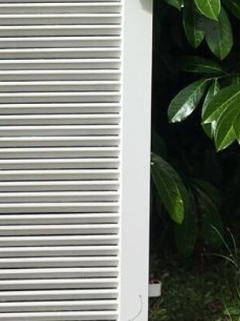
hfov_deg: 14.7
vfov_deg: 19.1
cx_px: -101
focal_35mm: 95
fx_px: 879
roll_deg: +1.1
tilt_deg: -16.7
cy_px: -96
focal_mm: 4.15
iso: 25
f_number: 2.2
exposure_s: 1/1748
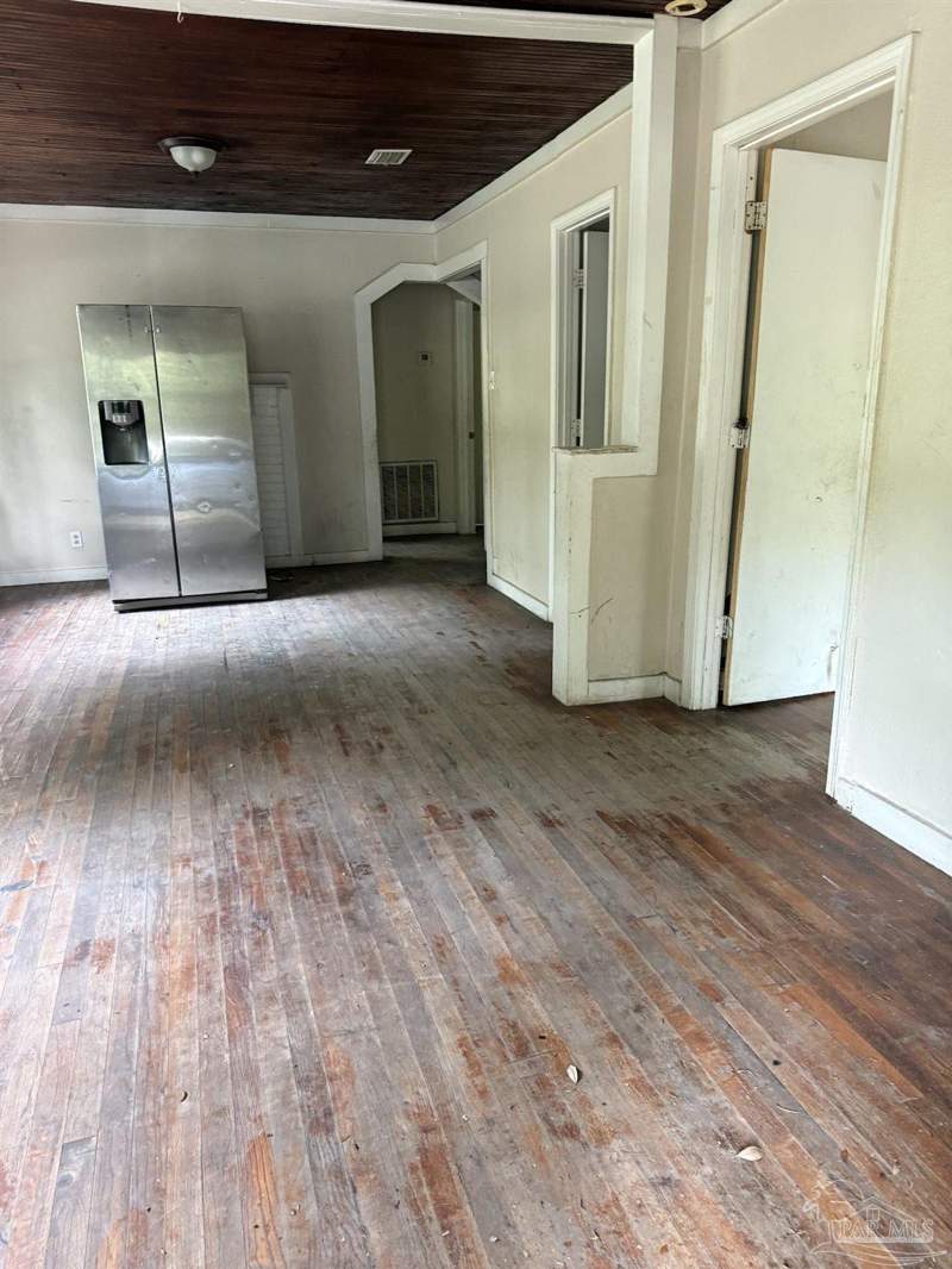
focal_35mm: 24
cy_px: 634
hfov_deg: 56.8
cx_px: 476
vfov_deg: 71.6
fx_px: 880
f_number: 1.78
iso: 320
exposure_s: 1/60
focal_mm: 6.76
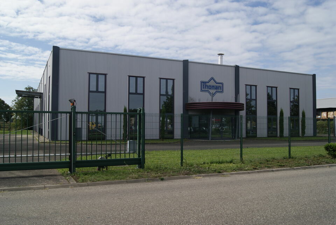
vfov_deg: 40.1
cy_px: 112
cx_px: 168
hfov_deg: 57.2
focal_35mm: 33
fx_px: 308
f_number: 10
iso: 100
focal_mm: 22
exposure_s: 1/160
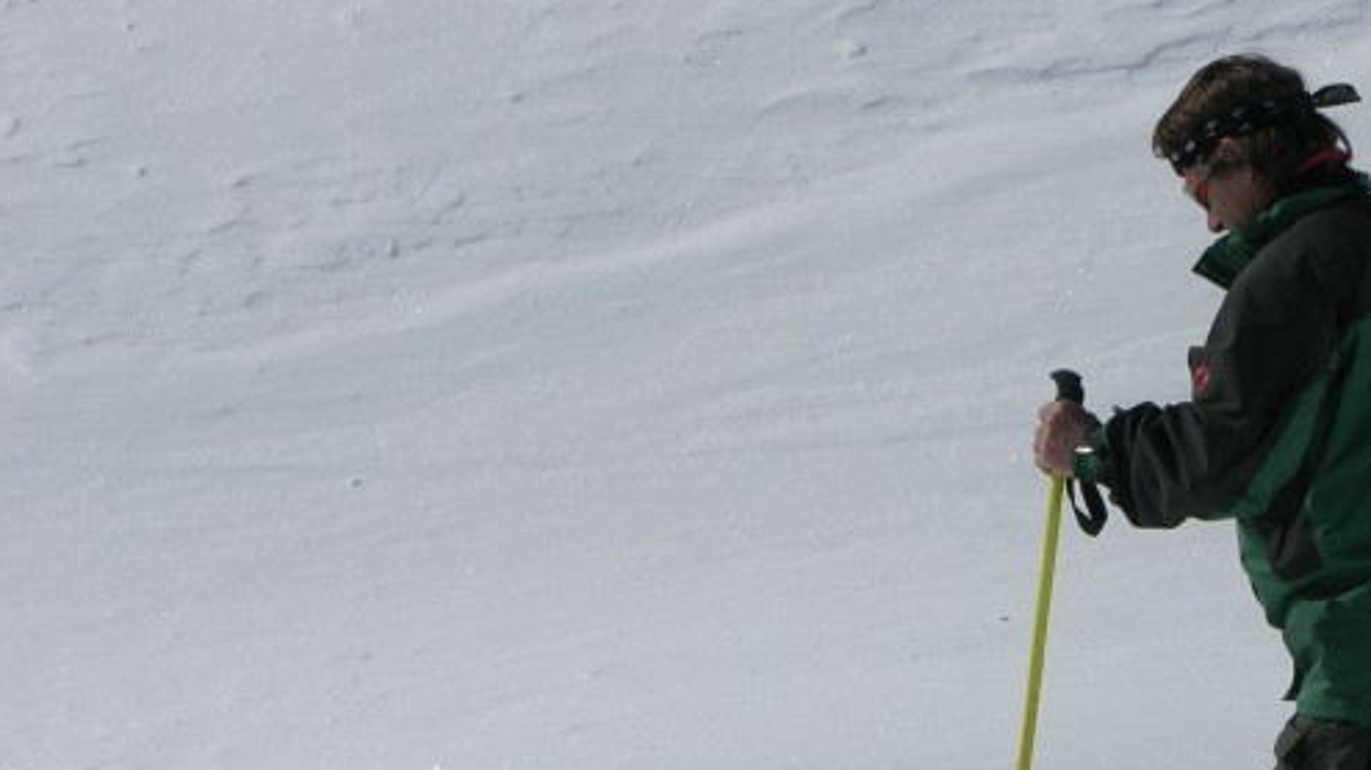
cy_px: 668
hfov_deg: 7.4
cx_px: 1097
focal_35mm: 293
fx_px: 10648
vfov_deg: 4.1
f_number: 7.6
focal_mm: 31.9
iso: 50
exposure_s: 1/640
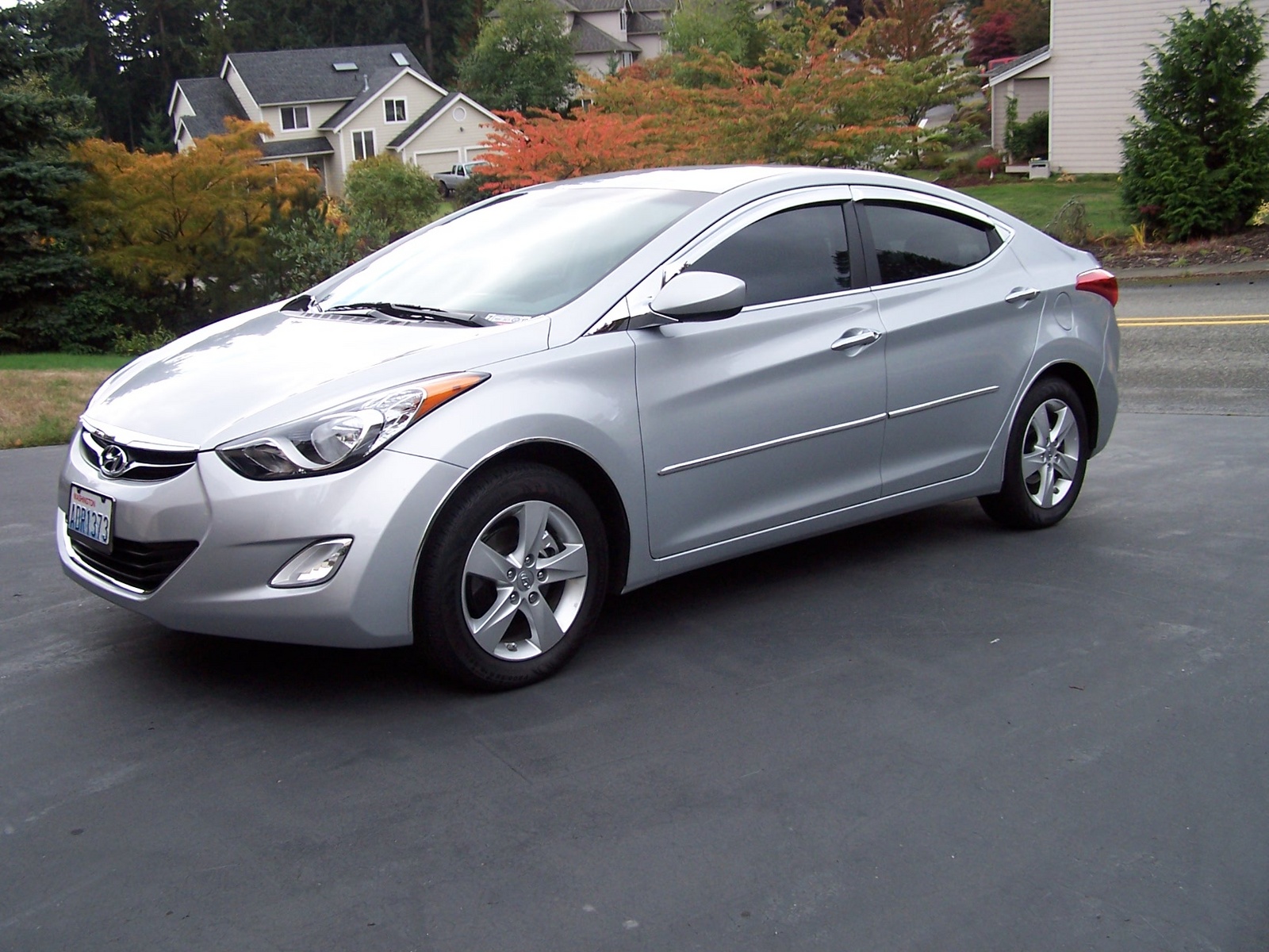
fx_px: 1393
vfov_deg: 37.7
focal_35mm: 38
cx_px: 634
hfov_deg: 49.0
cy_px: 476
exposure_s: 1/350
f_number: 2.8
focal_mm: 6.3
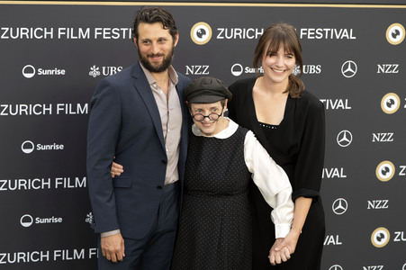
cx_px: 197
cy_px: 135
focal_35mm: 100
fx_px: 1122
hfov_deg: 20.5
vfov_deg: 13.7
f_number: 4.5
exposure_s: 1/200
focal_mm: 95
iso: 400
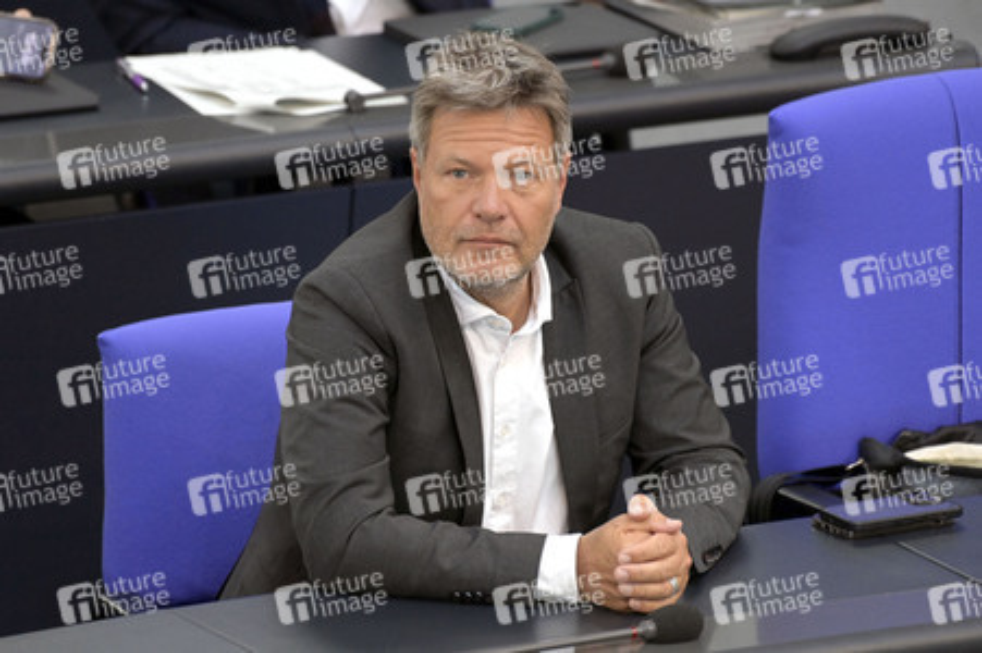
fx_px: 12538
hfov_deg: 4.5
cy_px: 326
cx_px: 491
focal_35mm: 460
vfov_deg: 3.0
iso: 8000
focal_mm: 460
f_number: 5.6
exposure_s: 1/400
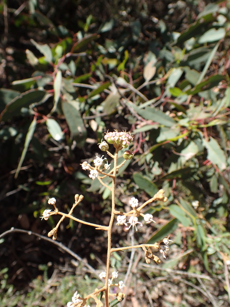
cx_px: 115
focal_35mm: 30
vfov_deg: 60.0
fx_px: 266
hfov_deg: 46.8
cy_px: 154
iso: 100
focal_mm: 5.5
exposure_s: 1/500
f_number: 3.2
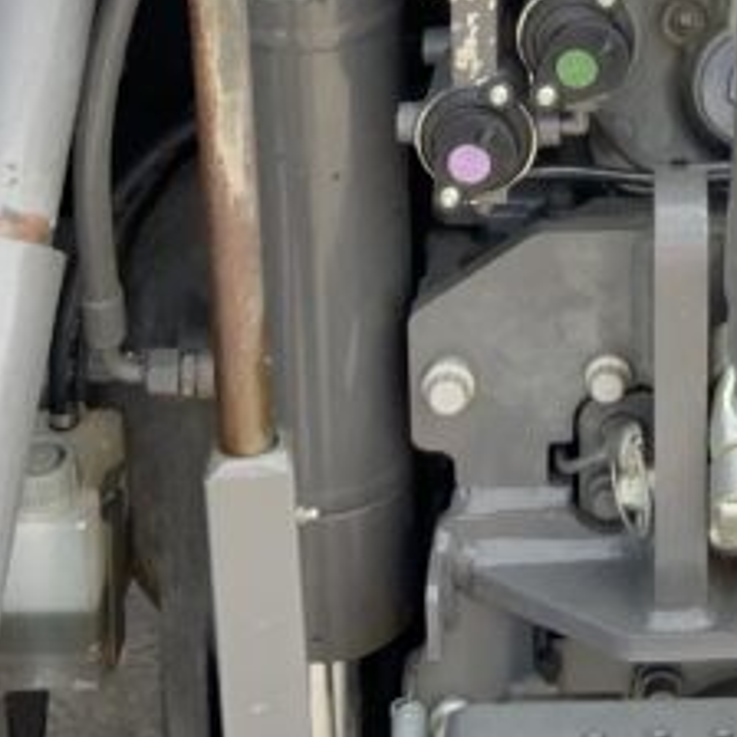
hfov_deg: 14.5
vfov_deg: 13.9
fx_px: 2818
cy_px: -388
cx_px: 839
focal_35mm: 117
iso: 16
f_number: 1.8
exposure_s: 1/181
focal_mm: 3
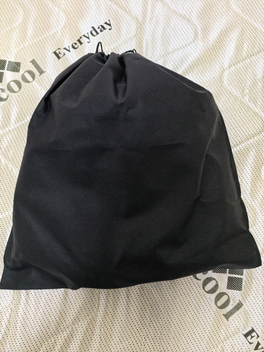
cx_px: 132
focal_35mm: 24
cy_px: 176
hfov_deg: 56.8
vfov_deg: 71.6
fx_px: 244
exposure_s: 1/100
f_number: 1.4
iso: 200
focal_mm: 5.75
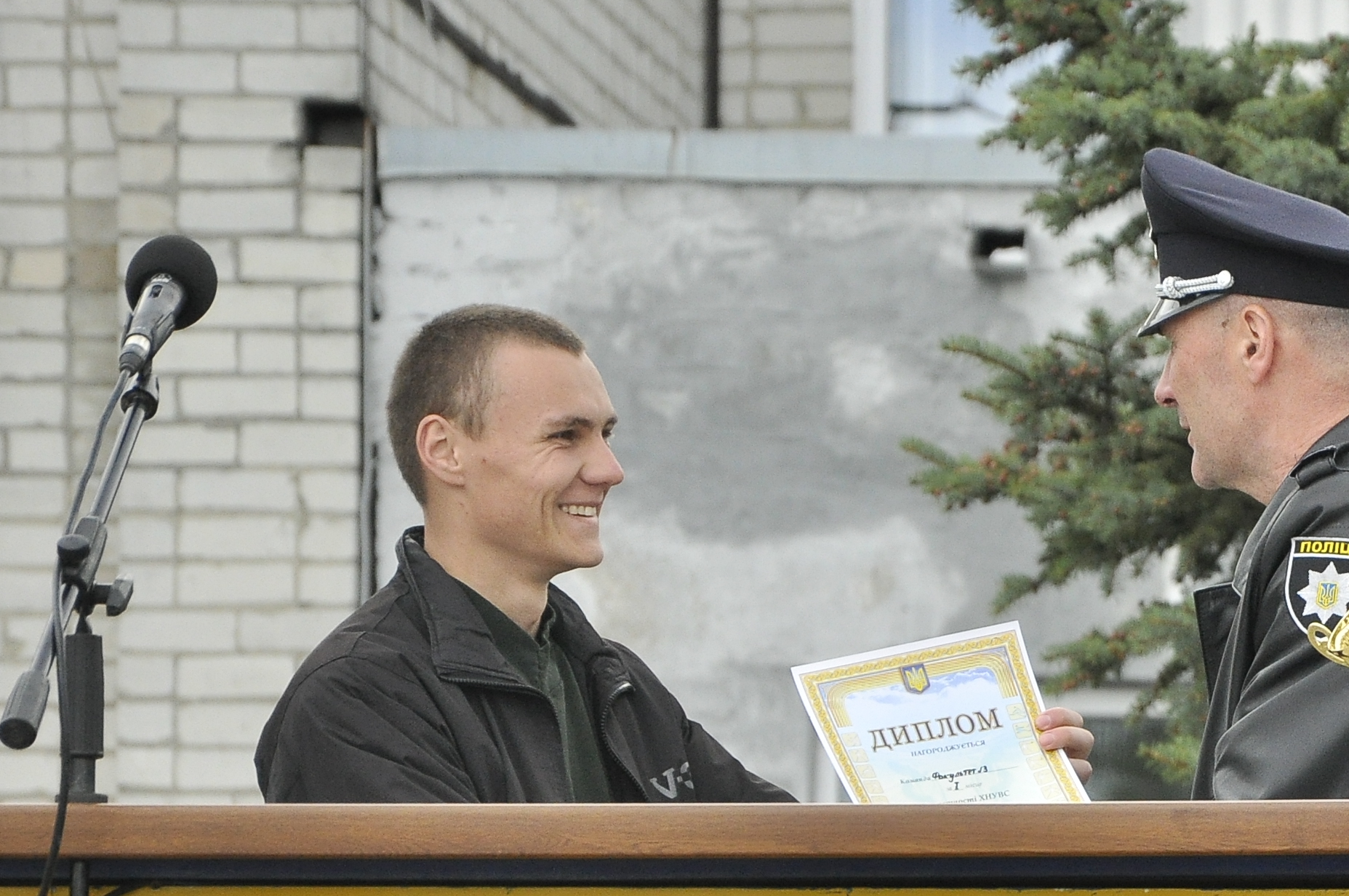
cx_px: 1449
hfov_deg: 5.6
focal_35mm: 364
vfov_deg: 3.8
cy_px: 727
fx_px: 13629
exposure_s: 1/640
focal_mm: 105
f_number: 6.3
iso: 800
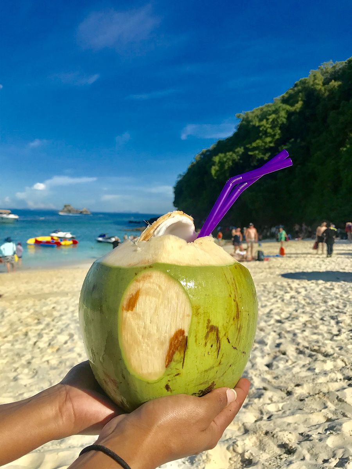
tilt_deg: -1.5
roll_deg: -1.1
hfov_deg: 49.7
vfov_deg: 63.4
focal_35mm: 28
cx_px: 176
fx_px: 380
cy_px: 234
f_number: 1.8
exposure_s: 1/5319
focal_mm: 3.99
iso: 25
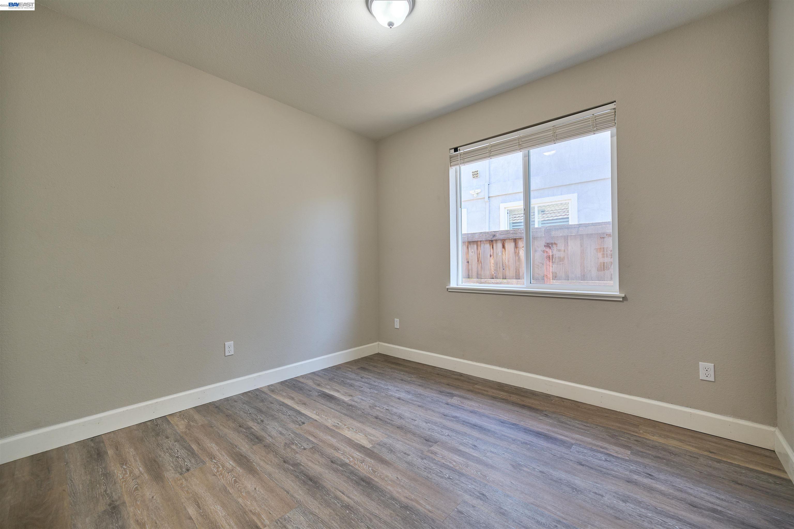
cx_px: 397
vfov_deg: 83.3
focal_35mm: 14
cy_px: 264
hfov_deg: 106.3
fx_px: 298
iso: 200
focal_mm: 9
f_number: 4
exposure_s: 1/100
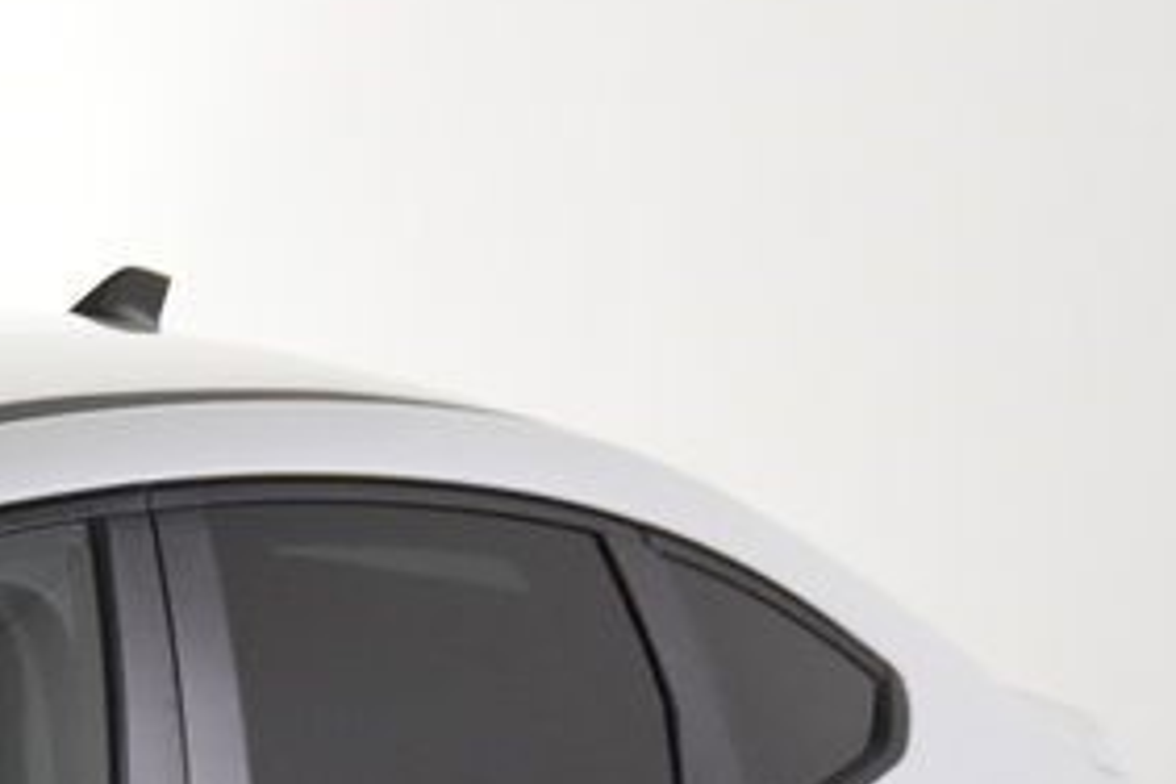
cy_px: 1449
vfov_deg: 7.5
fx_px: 5782
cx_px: -1272
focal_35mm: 177
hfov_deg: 10.5
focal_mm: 26
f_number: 5
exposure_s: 1/100
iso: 1600
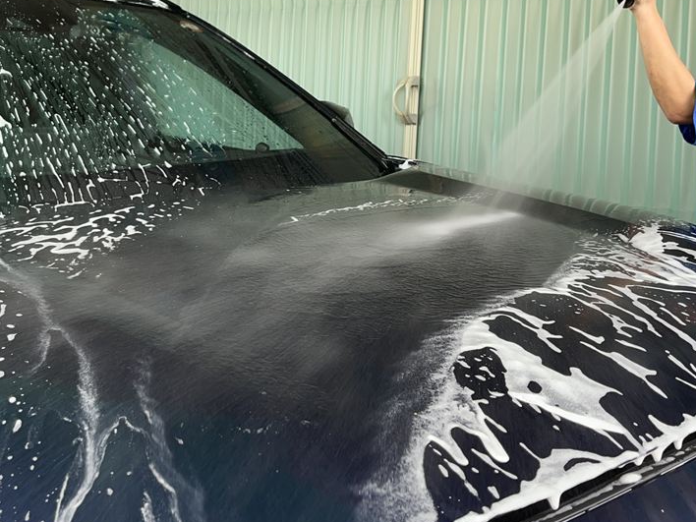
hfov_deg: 40.4
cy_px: 158
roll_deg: -2.3
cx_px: 314
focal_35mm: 47
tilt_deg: -2.2
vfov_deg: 30.6
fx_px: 945
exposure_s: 1/225
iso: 40
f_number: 1.6
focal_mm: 5.1
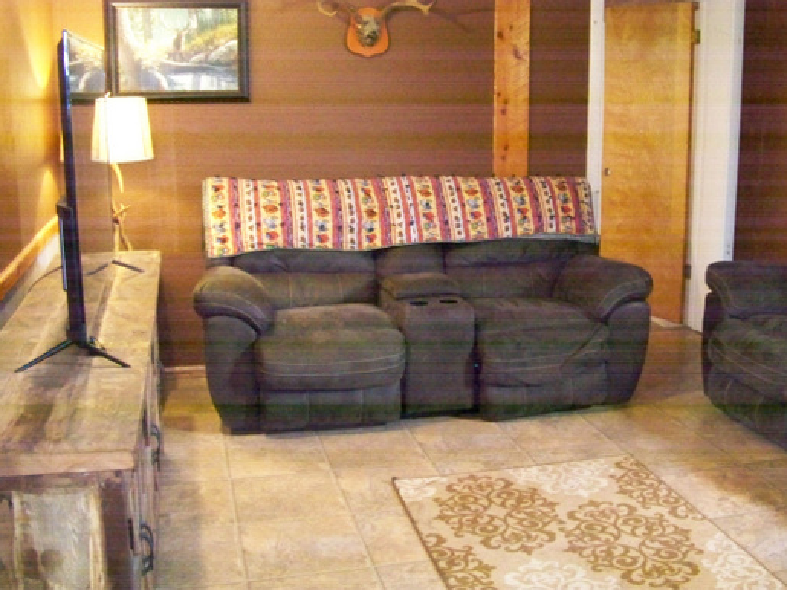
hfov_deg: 45.5
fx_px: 932
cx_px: 471
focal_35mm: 41
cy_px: 281
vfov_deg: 35.1
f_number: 2.8
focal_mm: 5.85
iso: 1600
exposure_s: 1/30
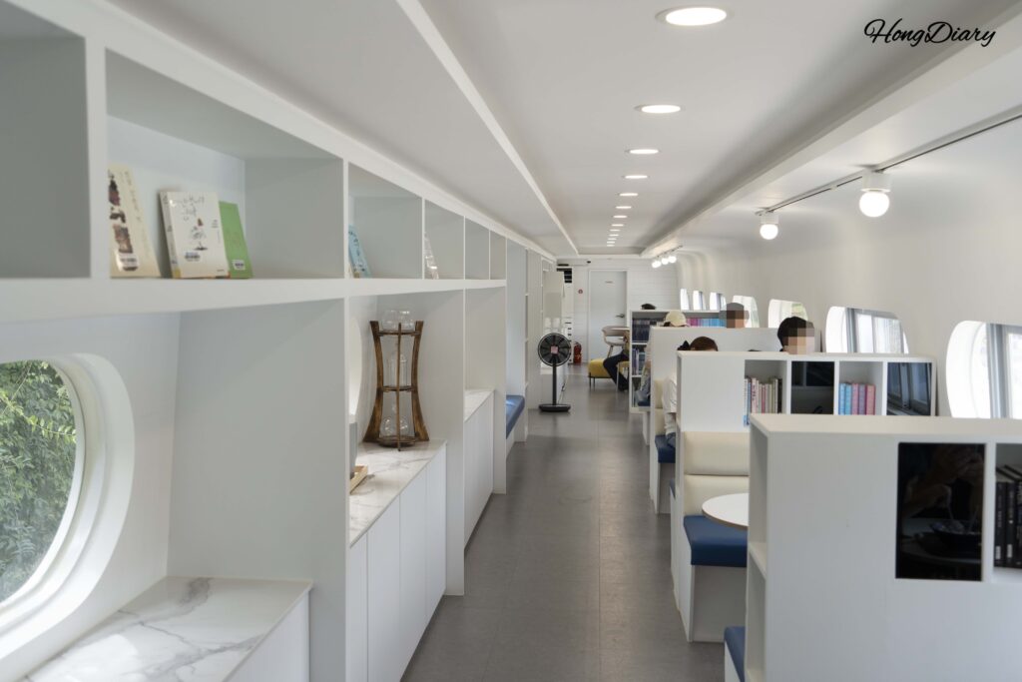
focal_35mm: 34
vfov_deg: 38.9
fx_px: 965
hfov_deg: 55.8
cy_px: 341
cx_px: 511
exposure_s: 1/160
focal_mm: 34
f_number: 4.5
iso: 250
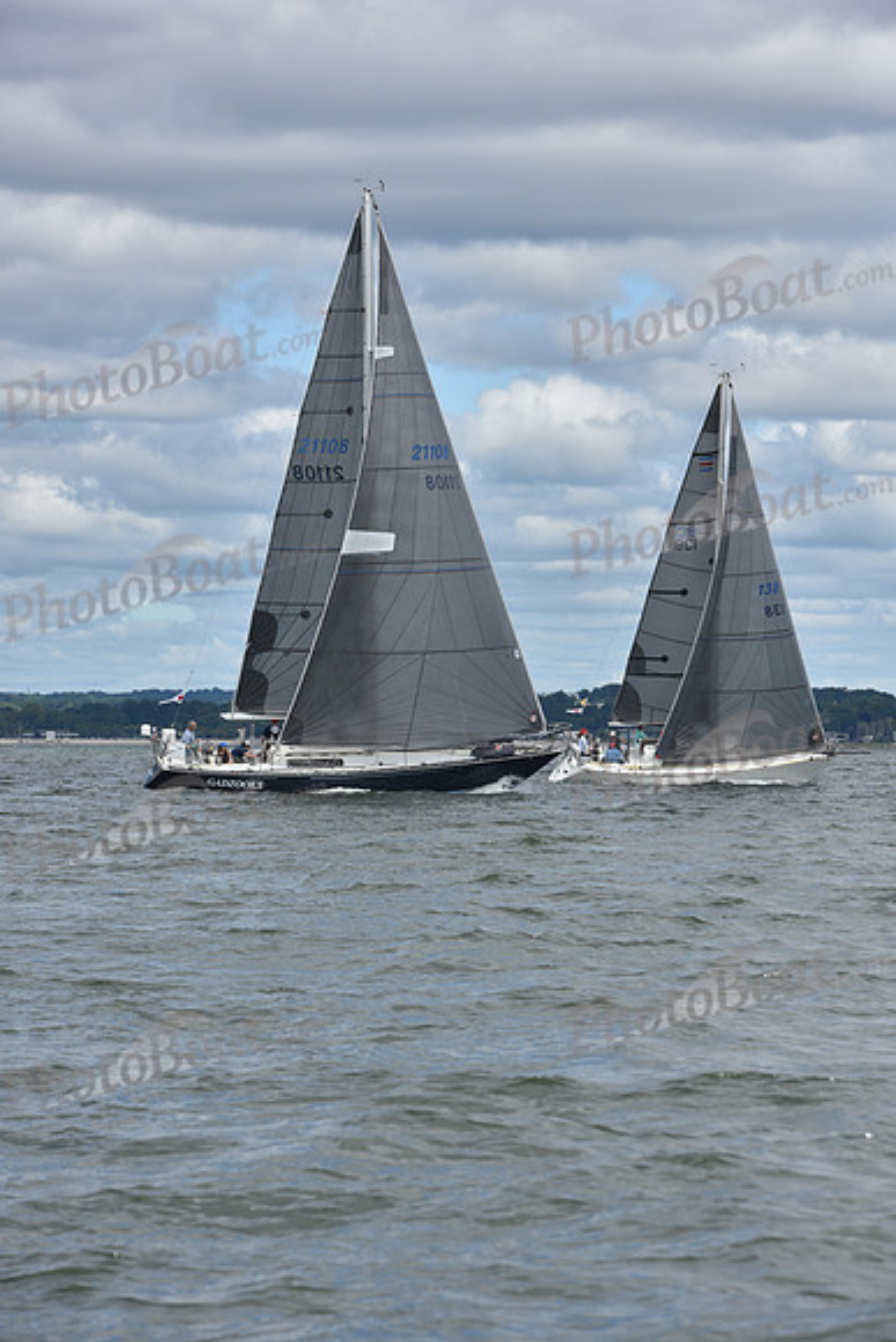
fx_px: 5223
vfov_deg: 14.7
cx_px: 448
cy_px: 671
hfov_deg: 9.8
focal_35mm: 140
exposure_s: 1/800
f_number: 10
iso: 250
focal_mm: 140
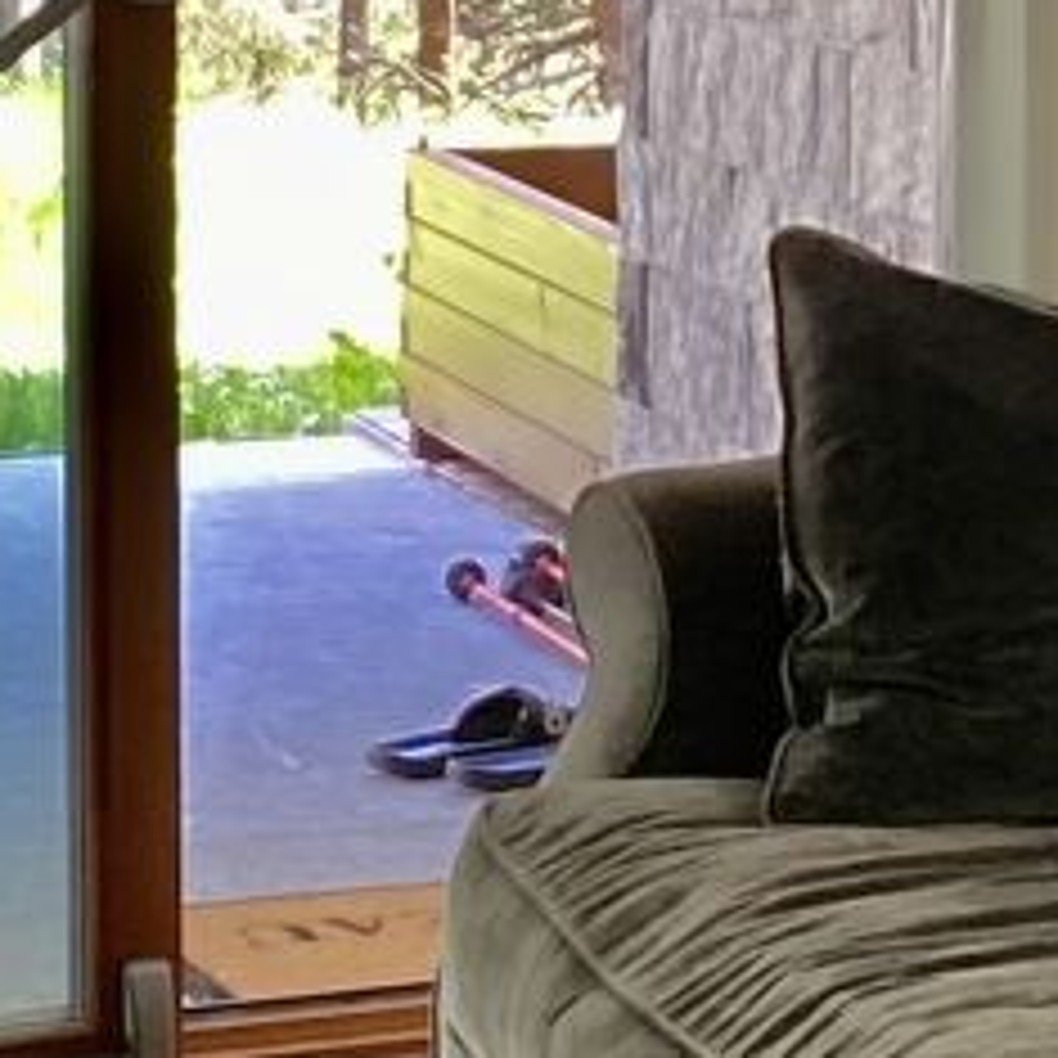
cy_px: -270
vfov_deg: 8.6
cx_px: 860
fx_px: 6916
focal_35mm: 200
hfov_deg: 8.7
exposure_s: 1/102
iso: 125
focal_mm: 4.25
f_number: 1.8
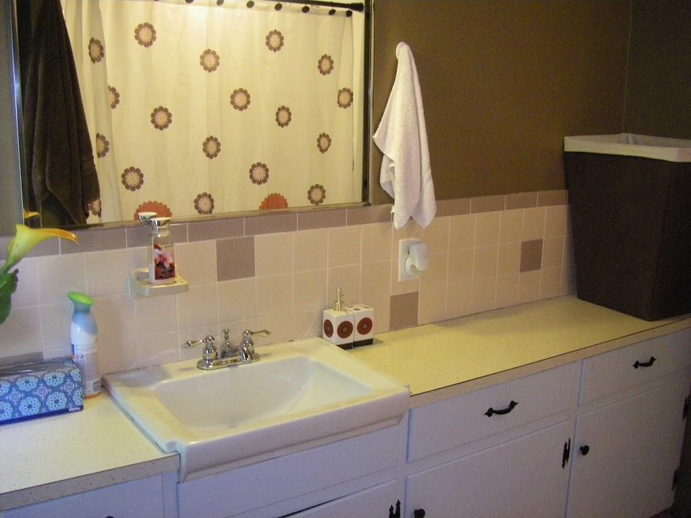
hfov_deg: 49.0
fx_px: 759
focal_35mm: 38
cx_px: 346
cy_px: 259
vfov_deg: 37.7
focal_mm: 6.3
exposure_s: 1/50
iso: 640
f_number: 3.5
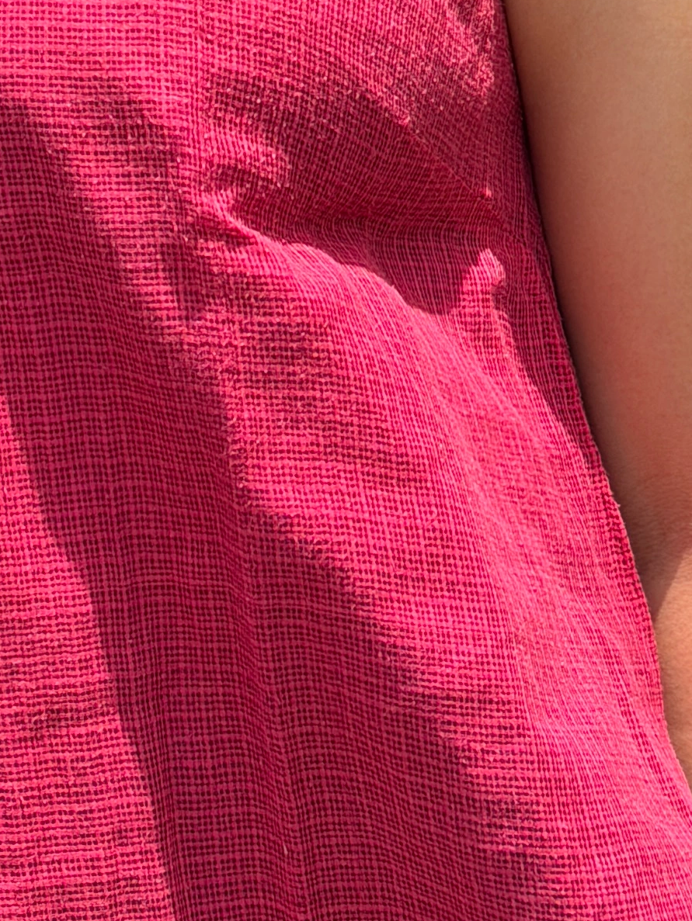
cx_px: 68
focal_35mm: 163
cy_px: -334
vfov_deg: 11.7
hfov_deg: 9.1
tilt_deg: -4.0
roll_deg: -0.2
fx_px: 4342
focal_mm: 6.76
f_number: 1.78
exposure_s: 1/2577
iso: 80
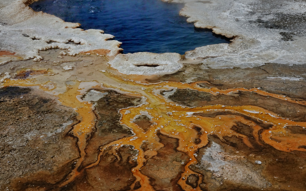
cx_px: 152
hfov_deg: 27.8
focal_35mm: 74
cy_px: 94
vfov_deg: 17.6
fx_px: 617
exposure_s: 1/2000
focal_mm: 26.42
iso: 500
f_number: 11
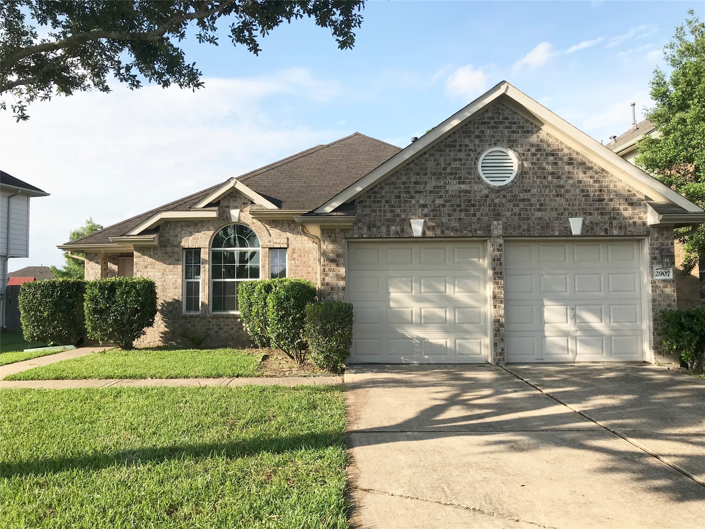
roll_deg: +0.2
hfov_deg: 63.4
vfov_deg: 49.7
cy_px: 264
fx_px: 570
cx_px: 352
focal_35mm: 28
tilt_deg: +4.3
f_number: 1.8
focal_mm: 3.99
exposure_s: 1/1742
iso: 20
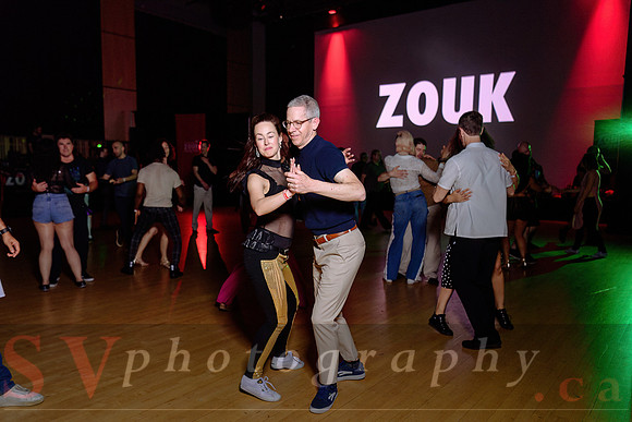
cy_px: 229
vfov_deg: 43.2
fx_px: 532
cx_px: 278
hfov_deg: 61.3
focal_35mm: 30
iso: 800
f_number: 2.8
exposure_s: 1/60
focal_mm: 27
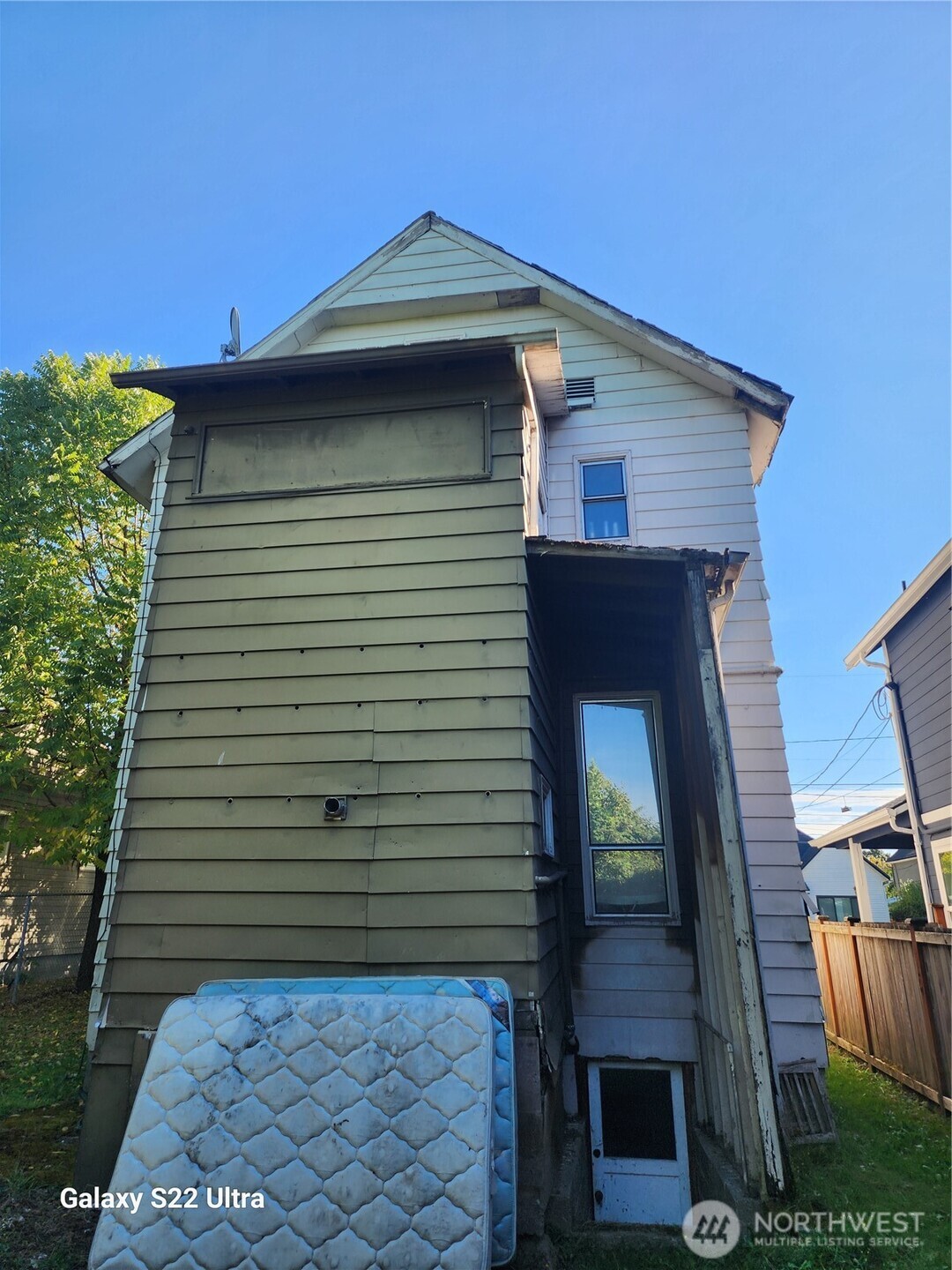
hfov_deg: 58.9
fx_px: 843
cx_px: 476
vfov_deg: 73.9
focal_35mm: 23
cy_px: 635
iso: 12
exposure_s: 1/265
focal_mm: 6.4
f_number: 1.8
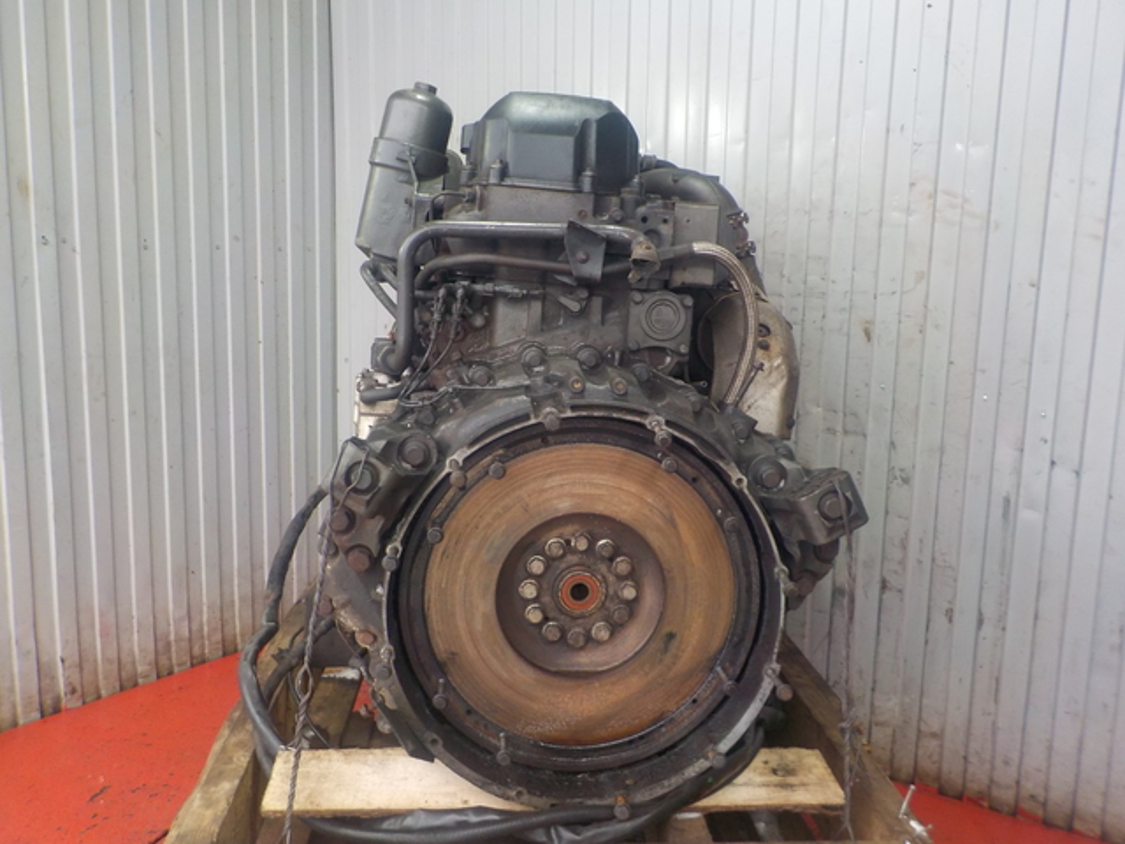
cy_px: 422
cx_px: 562
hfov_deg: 60.0
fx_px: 975
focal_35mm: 30
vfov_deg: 46.8
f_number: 3.3
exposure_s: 1/30
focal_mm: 4.1
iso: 220
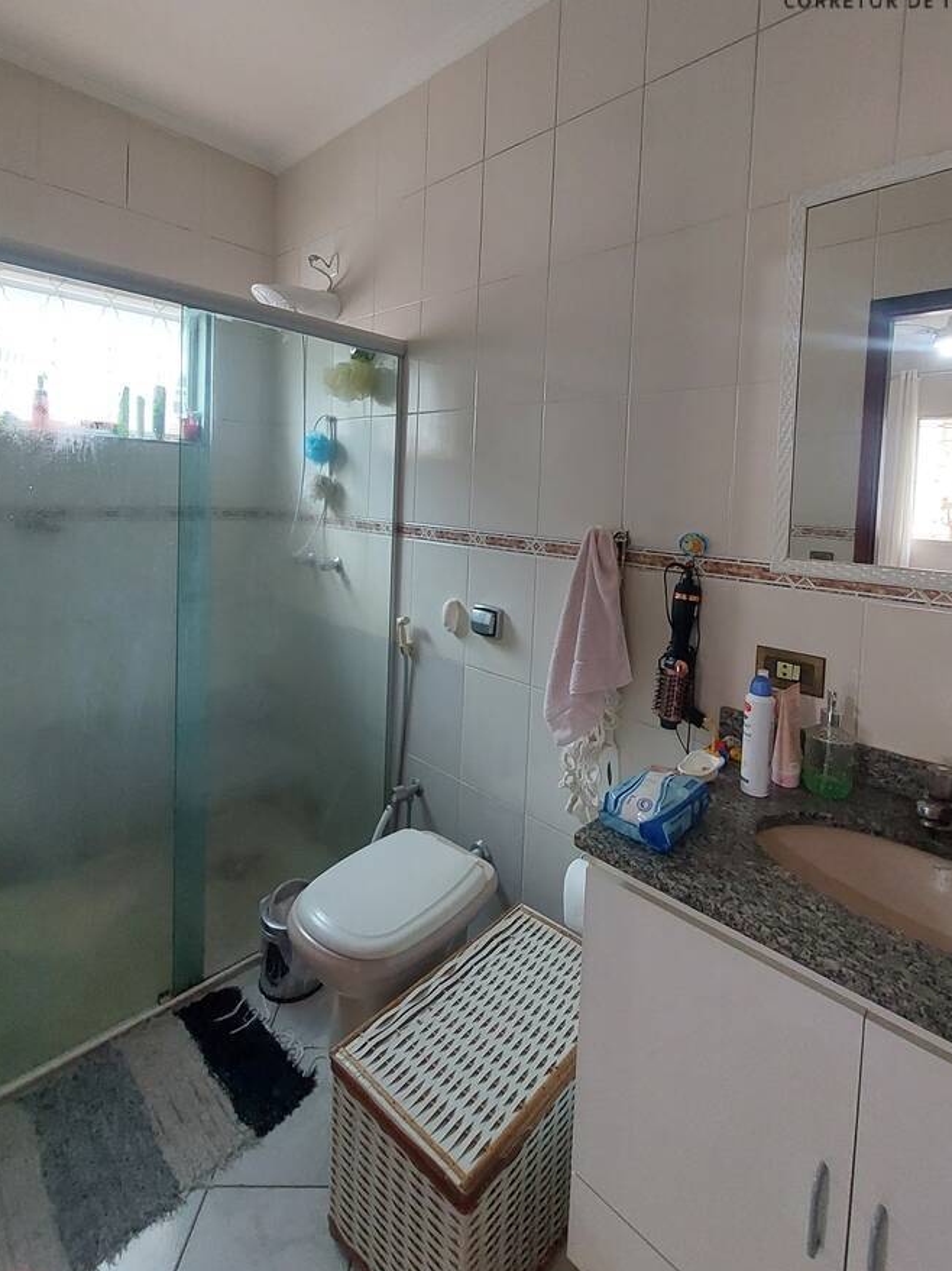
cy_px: 539
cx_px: 485
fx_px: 587
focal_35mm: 16
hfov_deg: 78.1
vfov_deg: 93.8
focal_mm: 1.74
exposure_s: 1/40
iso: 320
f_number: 2.2
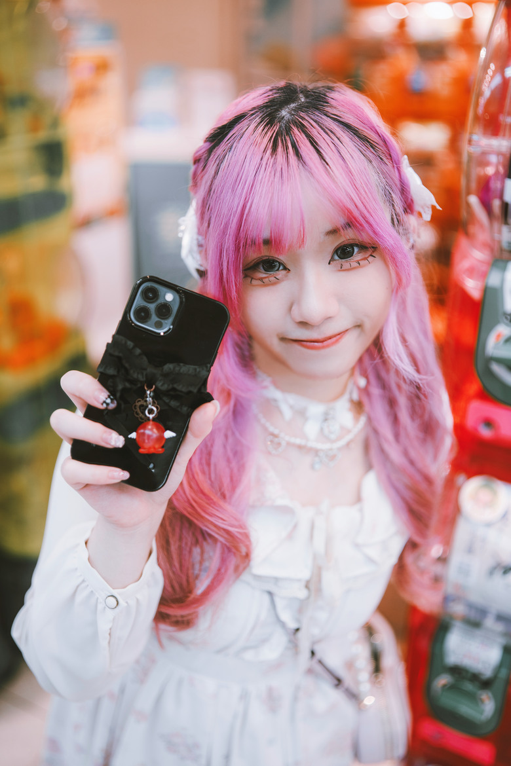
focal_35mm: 35
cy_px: 383
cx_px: 256
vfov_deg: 54.4
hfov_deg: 37.9
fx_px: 745
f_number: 1.4
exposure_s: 1/500
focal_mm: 35
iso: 100
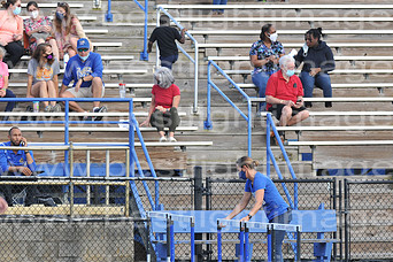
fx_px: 5556
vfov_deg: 2.7
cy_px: 194
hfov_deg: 4.1
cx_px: 256
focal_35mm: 509
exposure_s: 1/1250
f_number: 4.5
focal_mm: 300
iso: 800
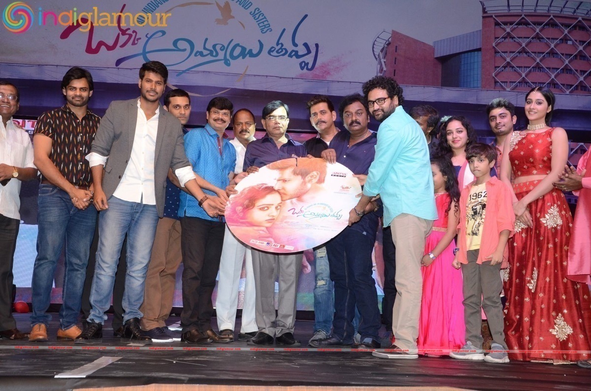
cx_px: 296
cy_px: 196
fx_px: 934
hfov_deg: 35.1
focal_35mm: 57
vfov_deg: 23.7
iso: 1250
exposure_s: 1/125
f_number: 6.3
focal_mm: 38
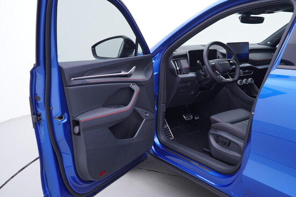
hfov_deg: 53.1
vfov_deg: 36.9
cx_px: 148
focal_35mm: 36
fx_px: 296
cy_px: 98
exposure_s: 1/40
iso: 125
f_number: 2.8
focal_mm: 24
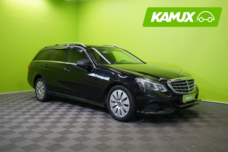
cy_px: 76
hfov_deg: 55.8
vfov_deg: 38.9
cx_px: 114
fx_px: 215
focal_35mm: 34
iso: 640
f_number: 6.3
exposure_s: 1/30
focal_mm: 34
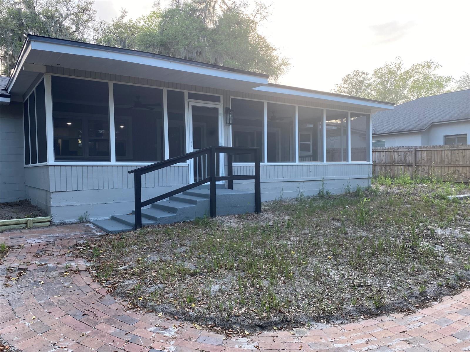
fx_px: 353
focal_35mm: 26
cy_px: 176
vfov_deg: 53.1
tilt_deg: -3.0
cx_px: 235
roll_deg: +0.8
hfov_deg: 67.3
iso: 32
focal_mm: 4.25
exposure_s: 1/122
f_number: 1.8
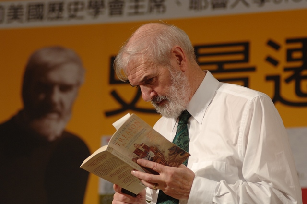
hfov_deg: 11.4
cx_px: 154
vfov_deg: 7.6
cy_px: 102
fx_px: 1533
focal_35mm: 180
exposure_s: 1/80
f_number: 3.2
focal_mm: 120
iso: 400
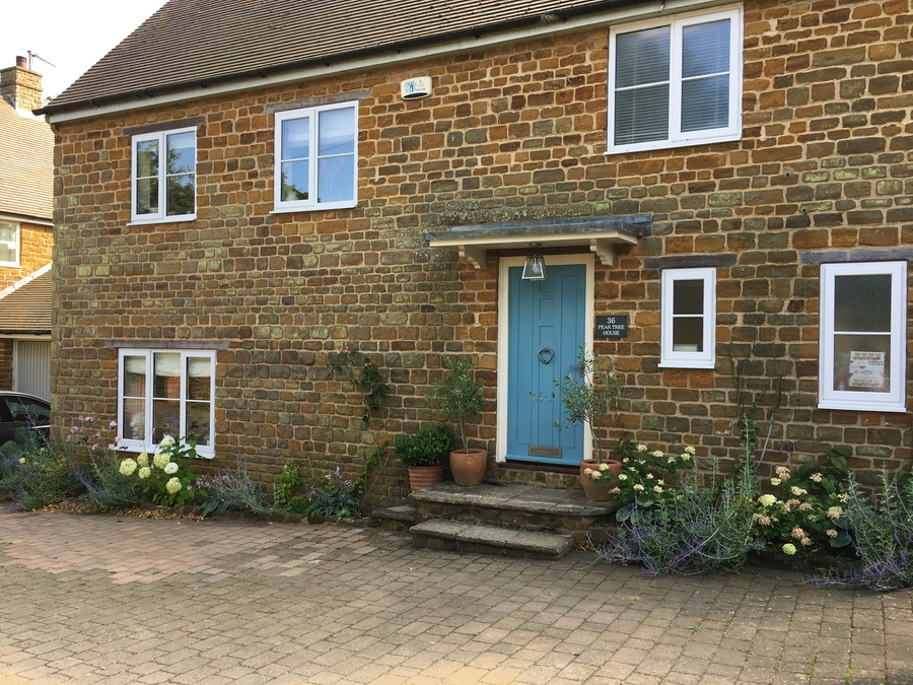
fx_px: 765
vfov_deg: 48.2
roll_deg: -1.2
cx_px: 456
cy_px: 342
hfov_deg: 61.7
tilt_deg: +0.8
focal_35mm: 29
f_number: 2.2
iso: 25
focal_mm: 4.15
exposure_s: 1/211
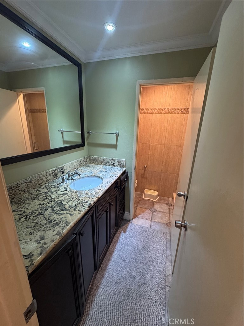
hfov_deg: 85.7
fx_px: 132
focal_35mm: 14
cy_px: 163
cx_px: 122
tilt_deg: -16.6
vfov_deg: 102.1
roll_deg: -2.0
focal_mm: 2.22
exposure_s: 1/60
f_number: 2.2
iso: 400
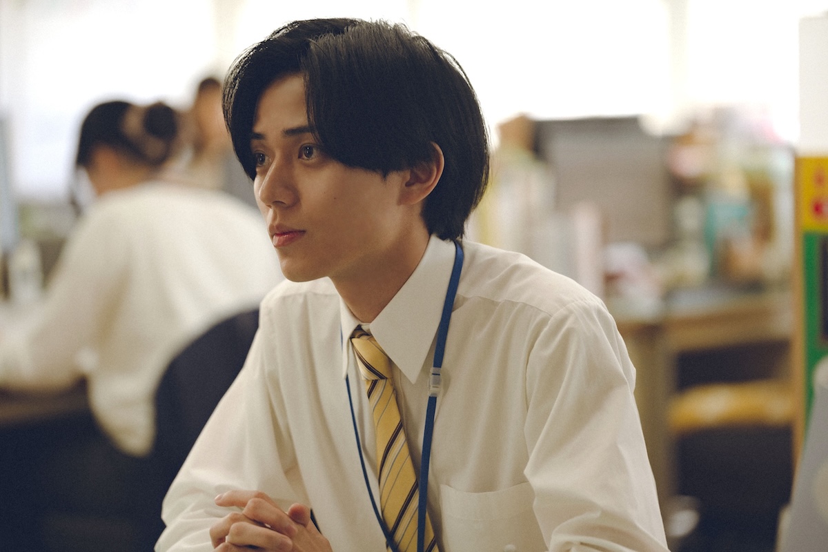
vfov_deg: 10.8
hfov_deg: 16.2
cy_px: 276
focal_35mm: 126
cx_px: 414
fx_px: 2909
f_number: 2.8
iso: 800
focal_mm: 126.5
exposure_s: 1/200
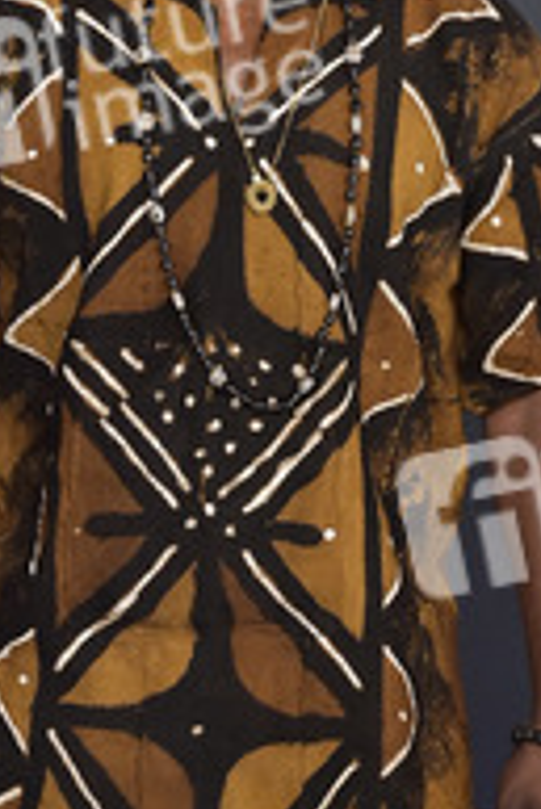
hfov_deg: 12.0
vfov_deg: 17.9
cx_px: 233
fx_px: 2565
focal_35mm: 114
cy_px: 289
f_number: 6.3
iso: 2000
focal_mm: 55
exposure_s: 1/250
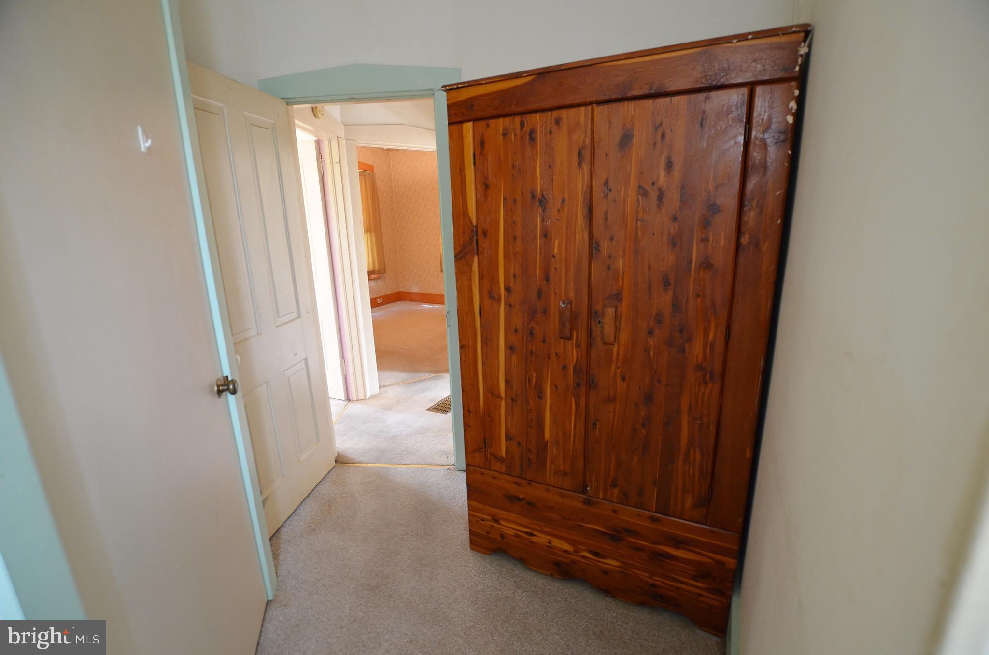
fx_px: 411
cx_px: 494
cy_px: 328
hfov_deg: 100.5
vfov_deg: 77.1
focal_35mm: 15
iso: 900
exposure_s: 1/30
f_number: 3.5
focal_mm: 10
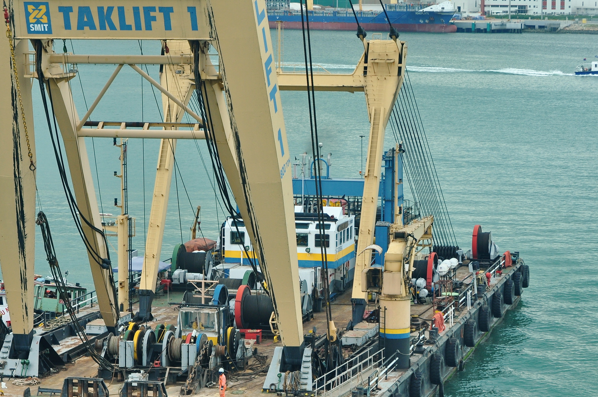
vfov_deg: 11.7
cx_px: 245
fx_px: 1936
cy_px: 248
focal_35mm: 117
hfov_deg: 17.5
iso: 200
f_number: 8
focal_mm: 55
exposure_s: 1/60
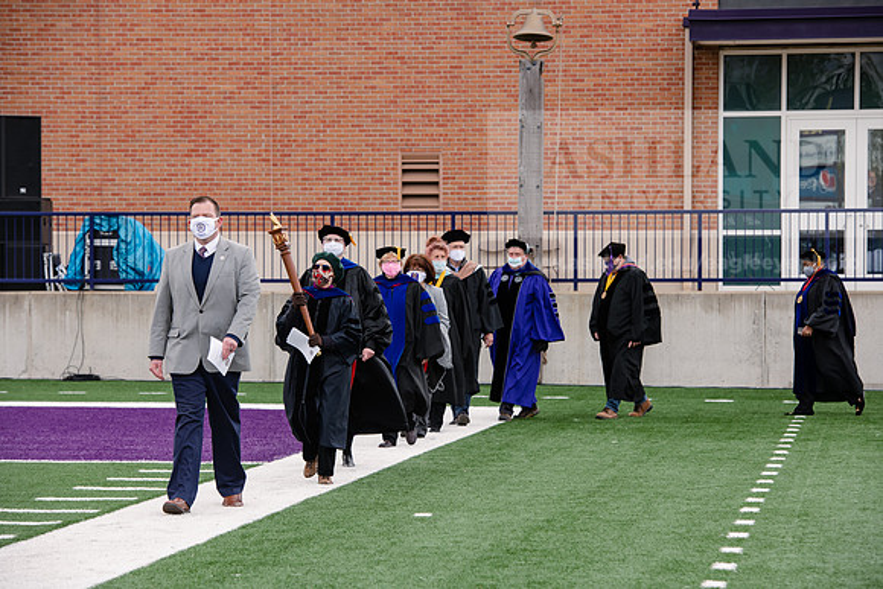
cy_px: 294
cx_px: 442
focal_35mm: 122
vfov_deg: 11.2
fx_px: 2993
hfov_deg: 16.8
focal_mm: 122
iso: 400
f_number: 6.3
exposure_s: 1/500
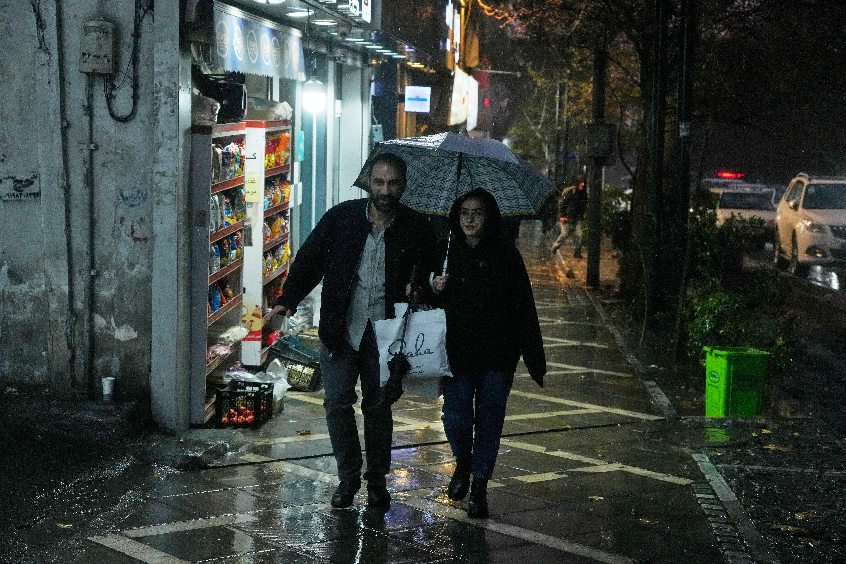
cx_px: 423
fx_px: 1527
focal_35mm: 65
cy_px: 282
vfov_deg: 20.9
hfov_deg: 31.0
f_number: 4.5
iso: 5000
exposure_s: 1/800
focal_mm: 65
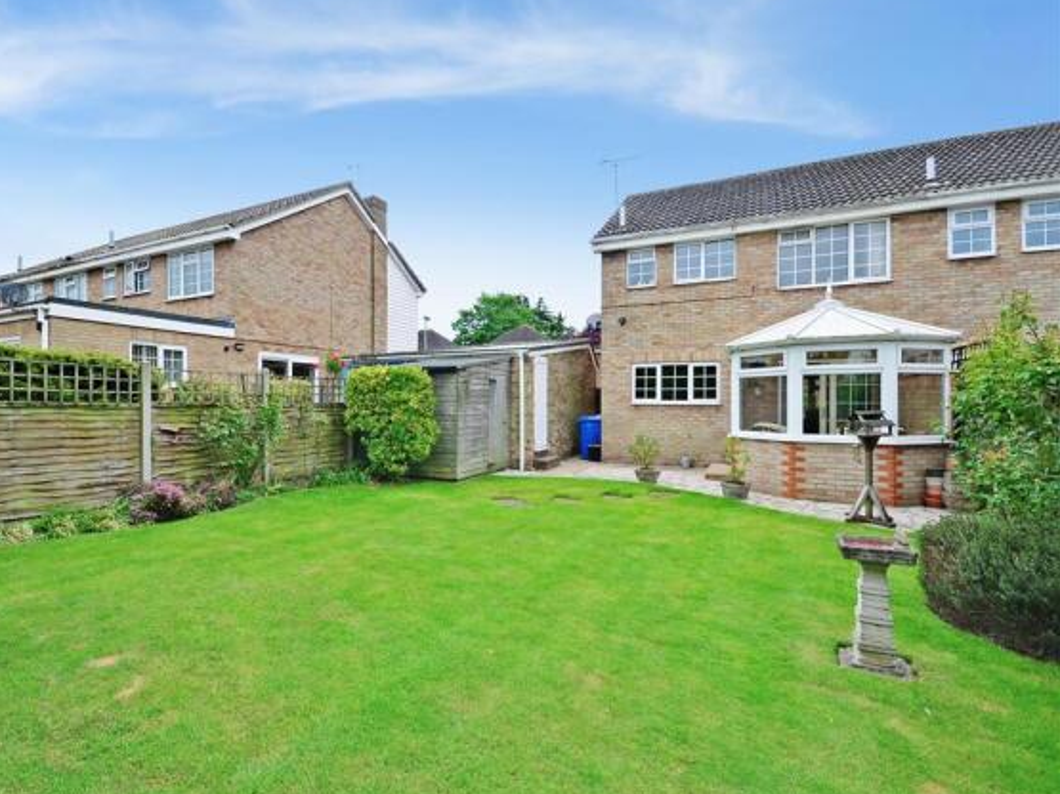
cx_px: 435
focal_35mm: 17
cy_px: 393
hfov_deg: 90.1
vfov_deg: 74.7
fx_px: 520
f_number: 11
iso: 200
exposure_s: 1/40
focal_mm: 10
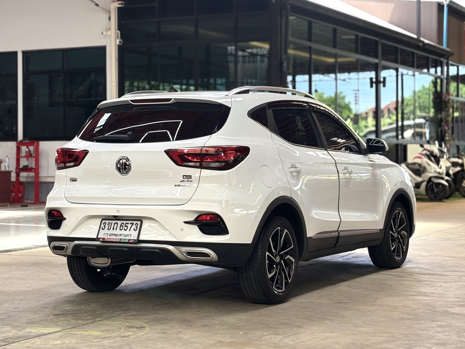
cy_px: 174
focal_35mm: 52
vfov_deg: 28.0
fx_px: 699
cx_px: 232
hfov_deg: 36.8
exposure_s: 1/219
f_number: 1.6
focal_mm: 5.96
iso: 32
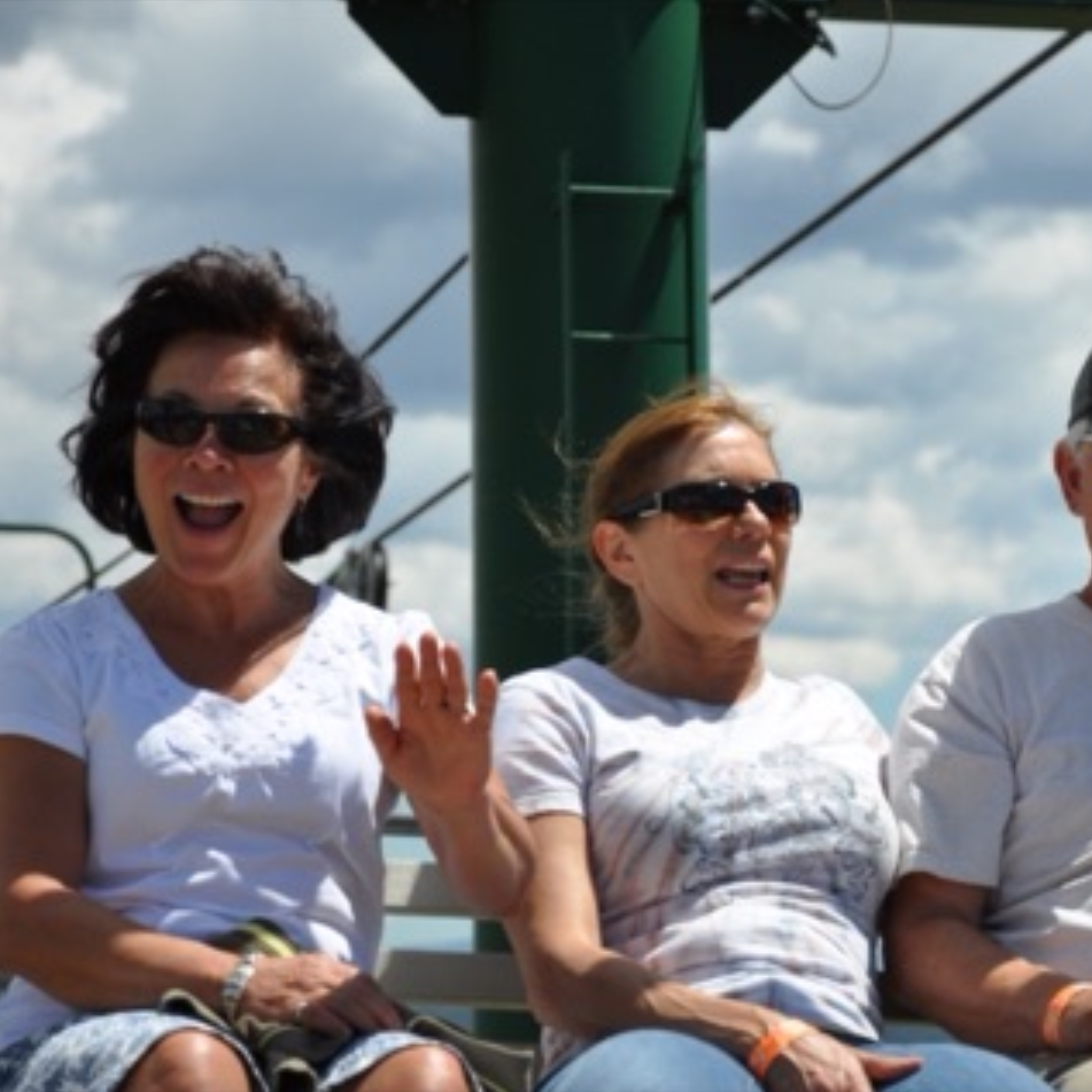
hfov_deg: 8.6
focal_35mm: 203
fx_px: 7232
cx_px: 799
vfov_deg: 8.6
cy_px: 546
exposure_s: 1/1000
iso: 200
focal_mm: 105
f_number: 8
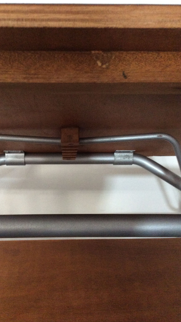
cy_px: 161
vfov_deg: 56.6
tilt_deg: -15.4
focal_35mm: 35
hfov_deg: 33.6
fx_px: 299
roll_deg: -1.9
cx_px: 76
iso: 250
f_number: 2.4
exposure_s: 1/25
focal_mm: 3.3
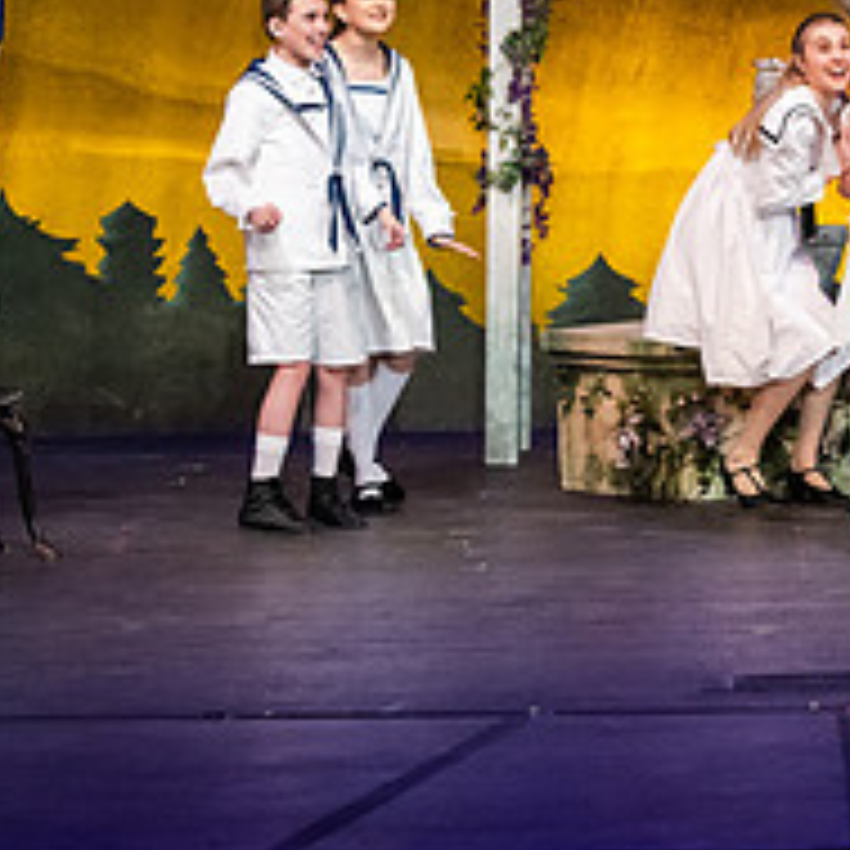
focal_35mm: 235
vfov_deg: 7.4
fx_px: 6529
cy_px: 65
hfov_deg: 7.4
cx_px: 994
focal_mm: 90
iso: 4000
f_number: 3.2
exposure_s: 1/320
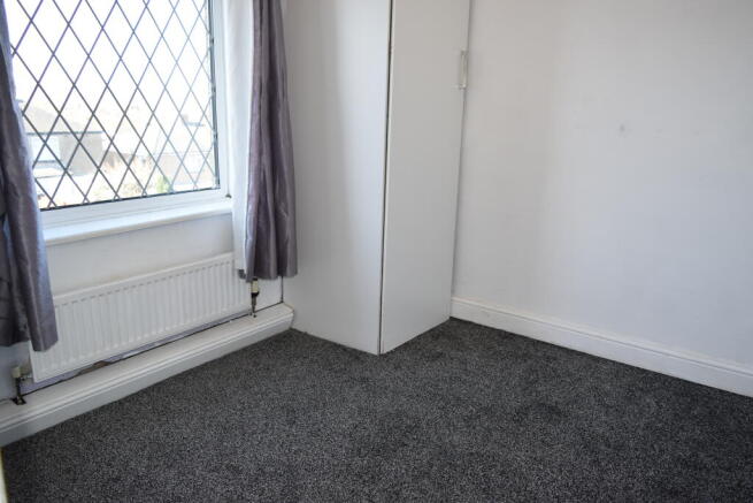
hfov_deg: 67.4
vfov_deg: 48.0
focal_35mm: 27
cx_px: 376
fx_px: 565
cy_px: 252
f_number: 5.6
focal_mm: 18
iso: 320
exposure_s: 1/125
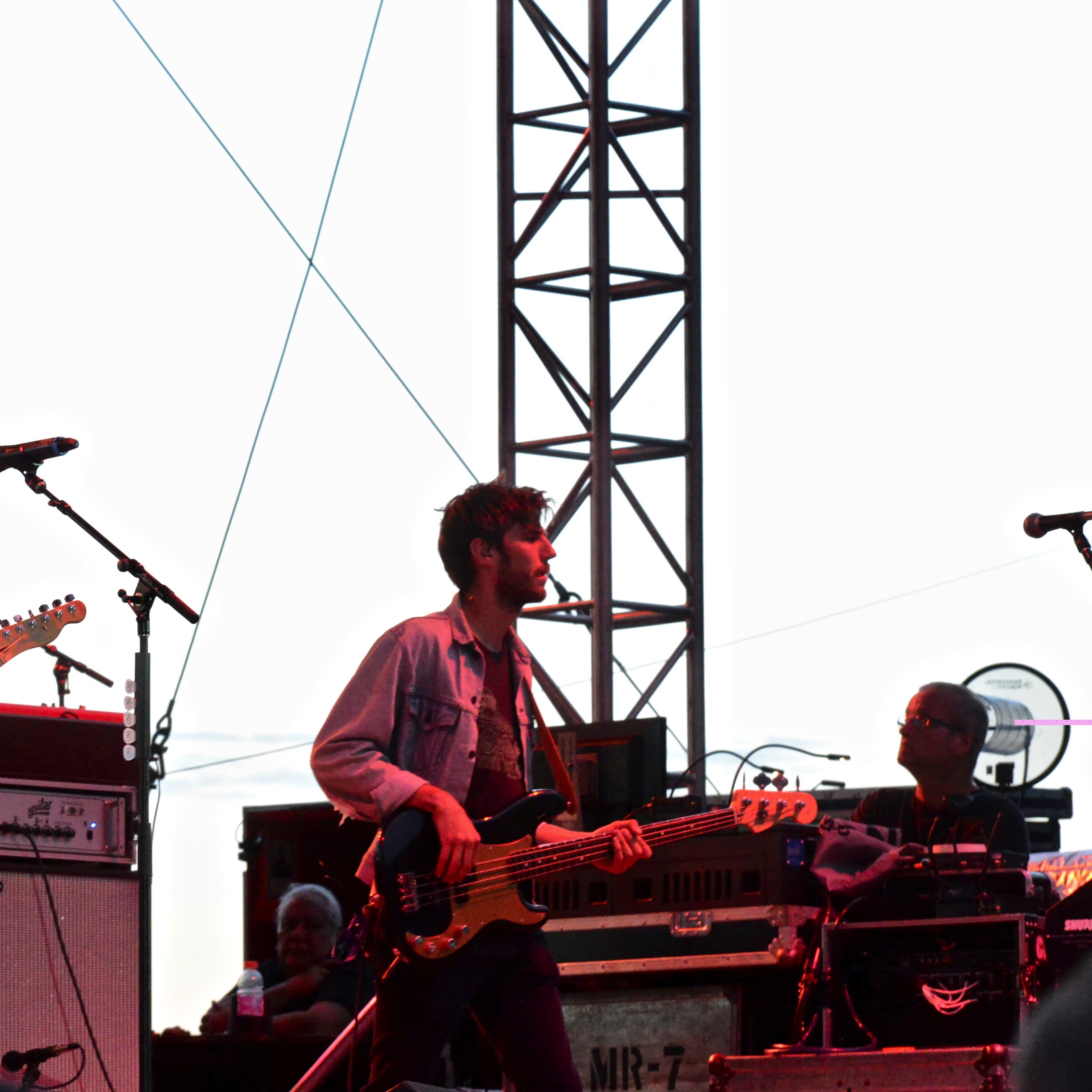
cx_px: -156
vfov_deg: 8.0
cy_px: 580
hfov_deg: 7.9
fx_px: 7816
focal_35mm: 219
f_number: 9
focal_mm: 112
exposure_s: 1/320
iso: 5000
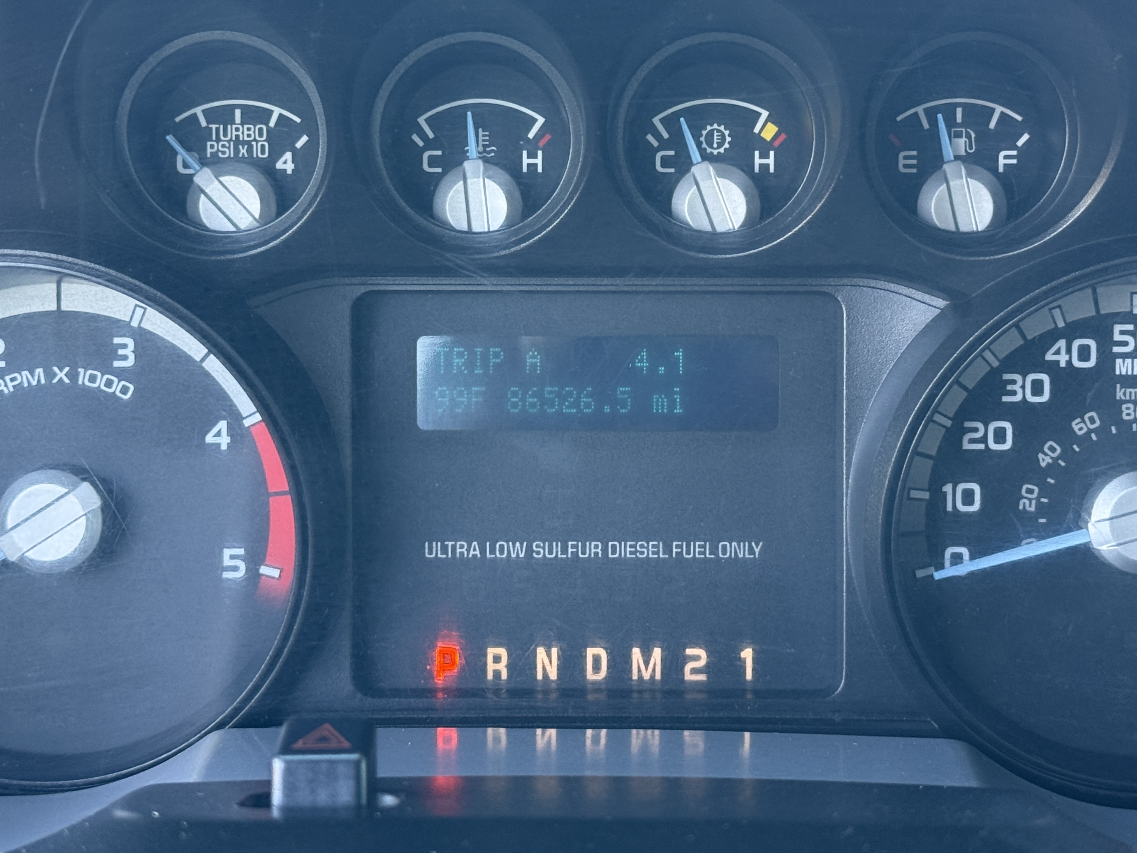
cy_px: 352
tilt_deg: -23.5
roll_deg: -0.2
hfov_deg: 27.8
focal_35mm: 70
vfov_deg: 21.0
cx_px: 595
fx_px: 2299
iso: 125
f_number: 1.78
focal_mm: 6.76
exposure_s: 1/60
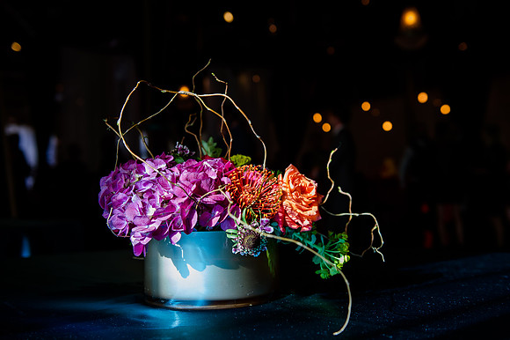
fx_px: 599
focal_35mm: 42
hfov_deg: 46.1
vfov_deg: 31.6
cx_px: 254
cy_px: 170
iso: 640
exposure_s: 1/320
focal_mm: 42
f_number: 4
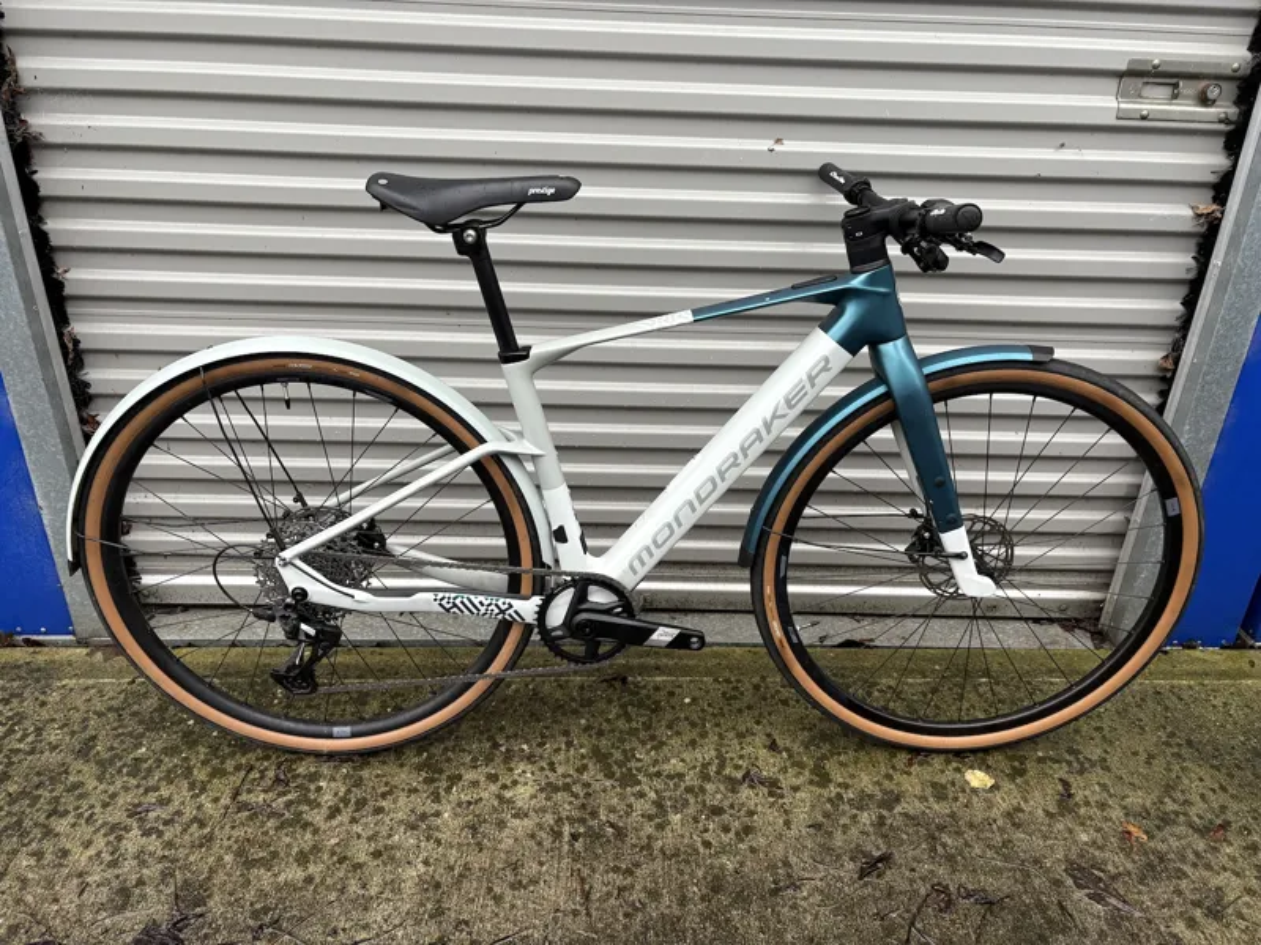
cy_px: 472
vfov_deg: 53.1
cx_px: 630
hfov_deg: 67.3
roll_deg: -1.9
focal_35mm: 26
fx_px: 947
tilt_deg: -26.0
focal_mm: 5.96
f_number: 1.6
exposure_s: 1/64
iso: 125
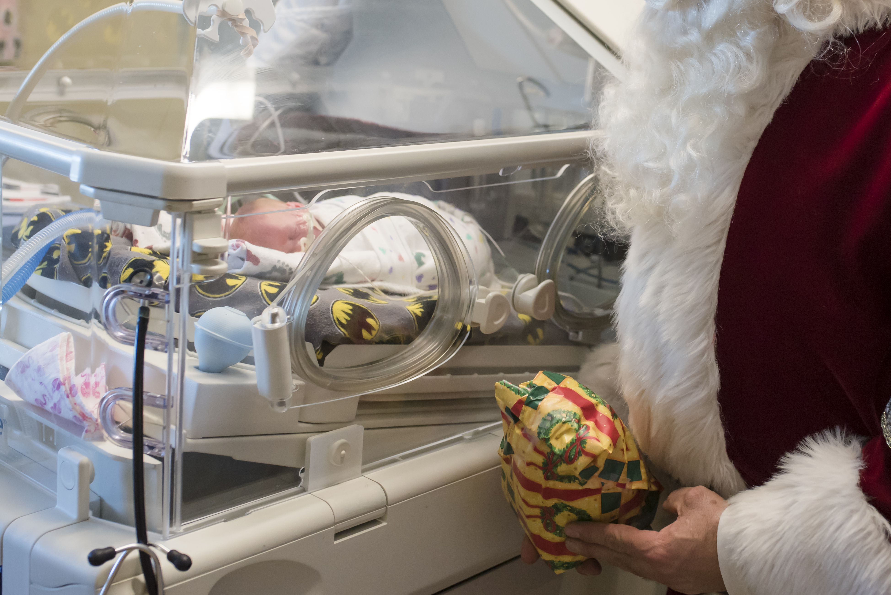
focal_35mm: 54
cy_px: 177
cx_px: 589
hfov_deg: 36.5
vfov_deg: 24.9
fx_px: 1337
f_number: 3.2
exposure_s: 1/125
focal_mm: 35
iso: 1600
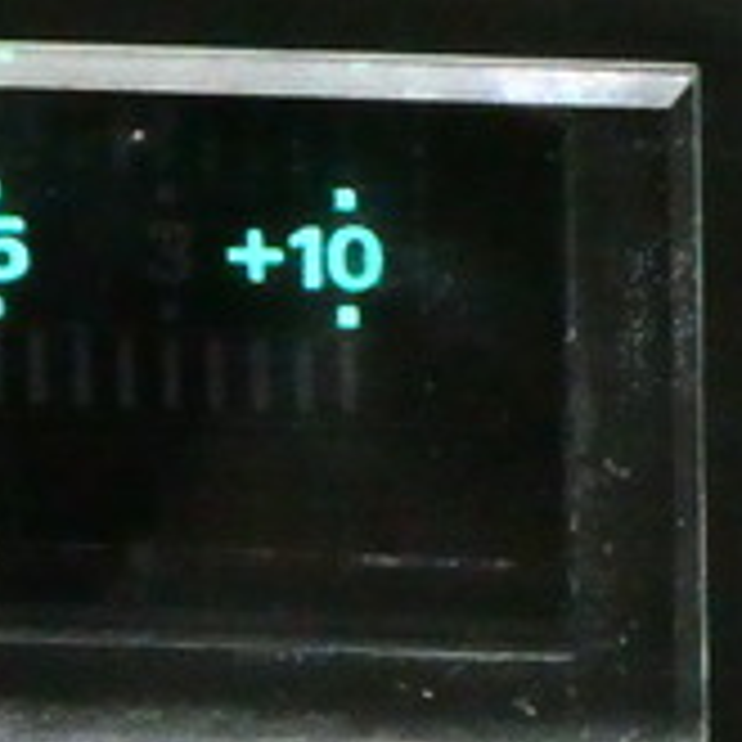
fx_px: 21438
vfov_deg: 2.0
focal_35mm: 884
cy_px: 818
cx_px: 1623
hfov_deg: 2.0
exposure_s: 1/8
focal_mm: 30.9
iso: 1600
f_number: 8
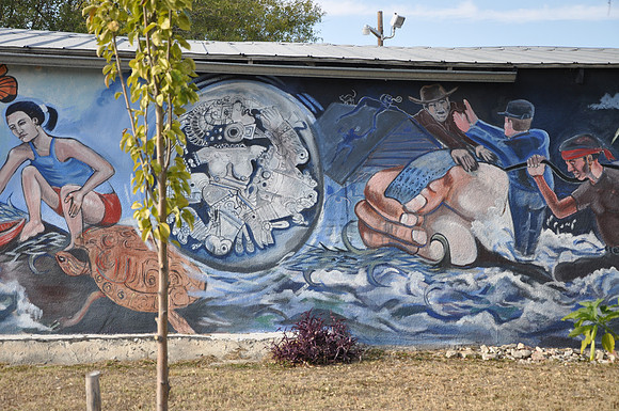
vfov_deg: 21.5
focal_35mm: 63
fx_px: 1082
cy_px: 206
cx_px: 310
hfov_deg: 31.9
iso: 200
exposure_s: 1/125
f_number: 5.6
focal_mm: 42
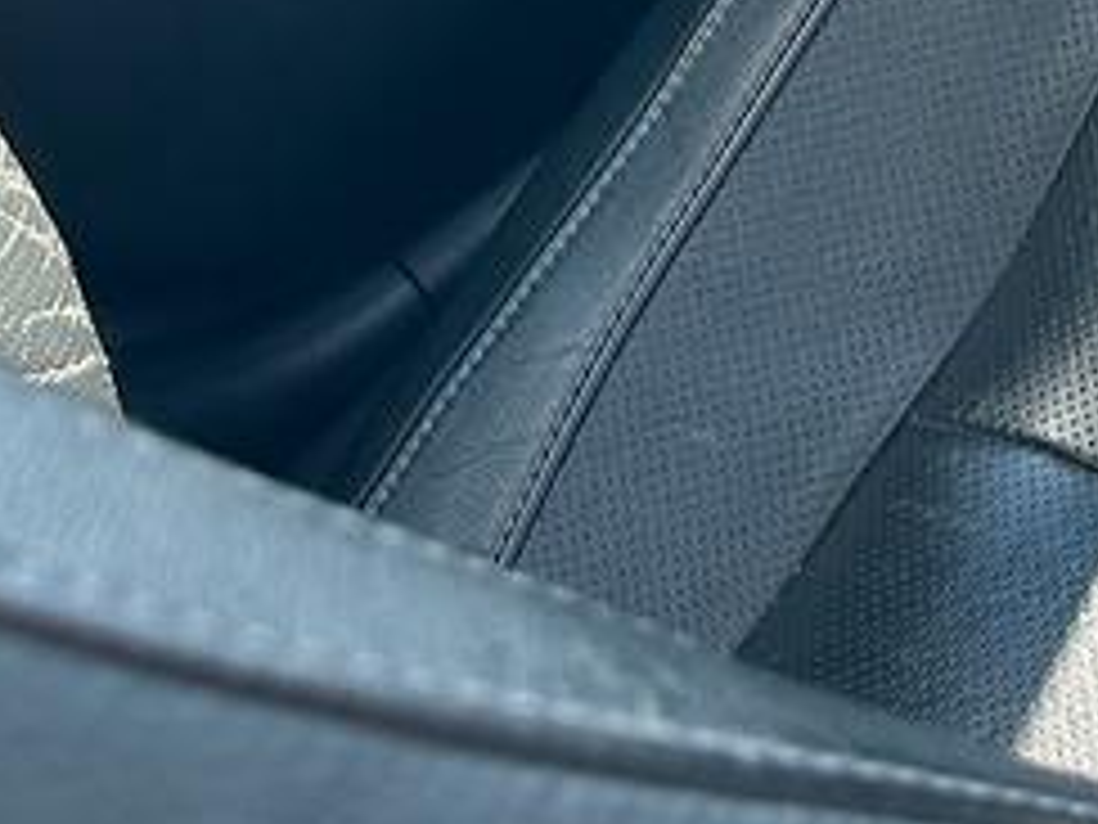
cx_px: 1570
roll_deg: +2.7
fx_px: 3997
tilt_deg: -25.8
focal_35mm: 126
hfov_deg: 14.7
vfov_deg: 10.3
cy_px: -1112
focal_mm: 6.86
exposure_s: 1/180
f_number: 1.78
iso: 80
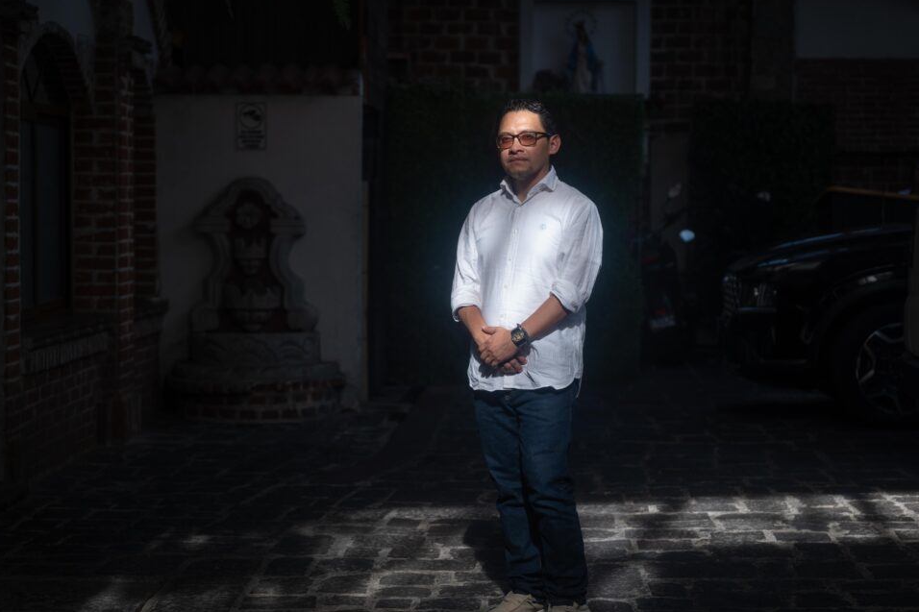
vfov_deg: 18.2
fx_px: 1914
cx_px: 435
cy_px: 319
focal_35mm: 75
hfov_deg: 27.0
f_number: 2.8
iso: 200
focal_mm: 70
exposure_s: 1/250
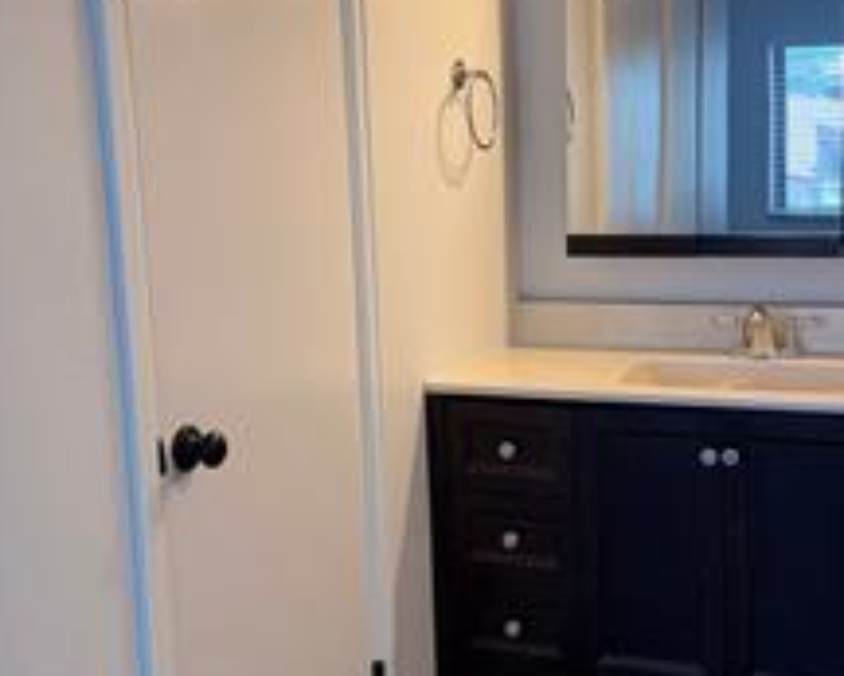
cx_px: 486
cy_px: 348
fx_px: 1300
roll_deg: +2.4
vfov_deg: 29.2
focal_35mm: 52
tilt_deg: -8.1
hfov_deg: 35.9
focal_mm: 6.76
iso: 125
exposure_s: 1/120
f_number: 1.78
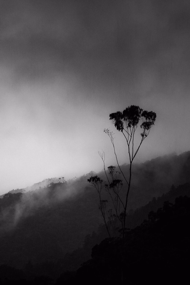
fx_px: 665
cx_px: 95
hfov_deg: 16.3
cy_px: 142
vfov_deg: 24.2
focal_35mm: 84
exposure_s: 1/125
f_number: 11
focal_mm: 56
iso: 640
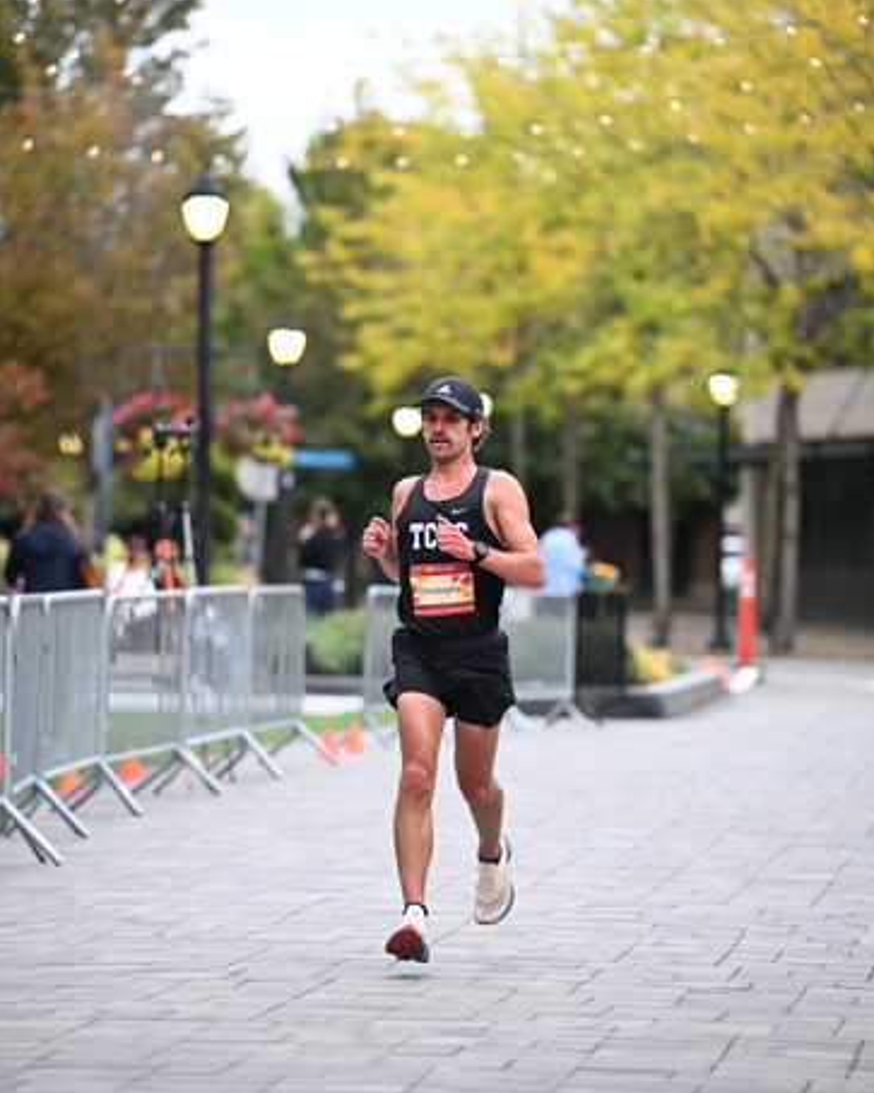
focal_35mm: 165
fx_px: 5337
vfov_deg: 11.7
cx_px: 439
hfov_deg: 9.4
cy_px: 527
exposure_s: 1/800
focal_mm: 145
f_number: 2.8
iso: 1600
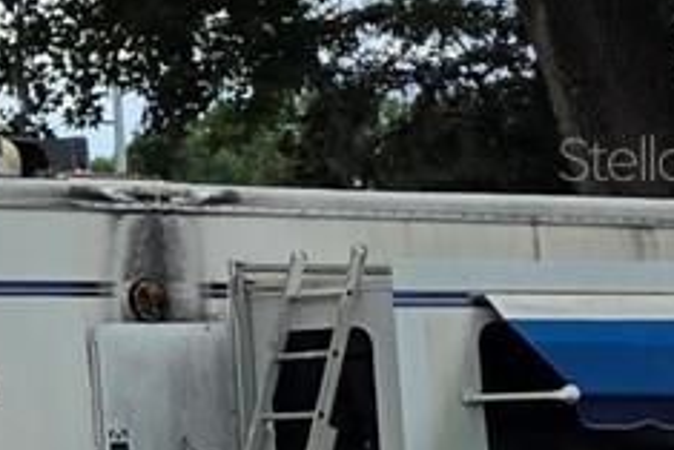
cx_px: -1466
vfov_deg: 8.4
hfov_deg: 9.4
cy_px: 158
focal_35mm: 163
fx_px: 3053
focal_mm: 6.25
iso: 80
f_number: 1.7
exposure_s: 1/3891
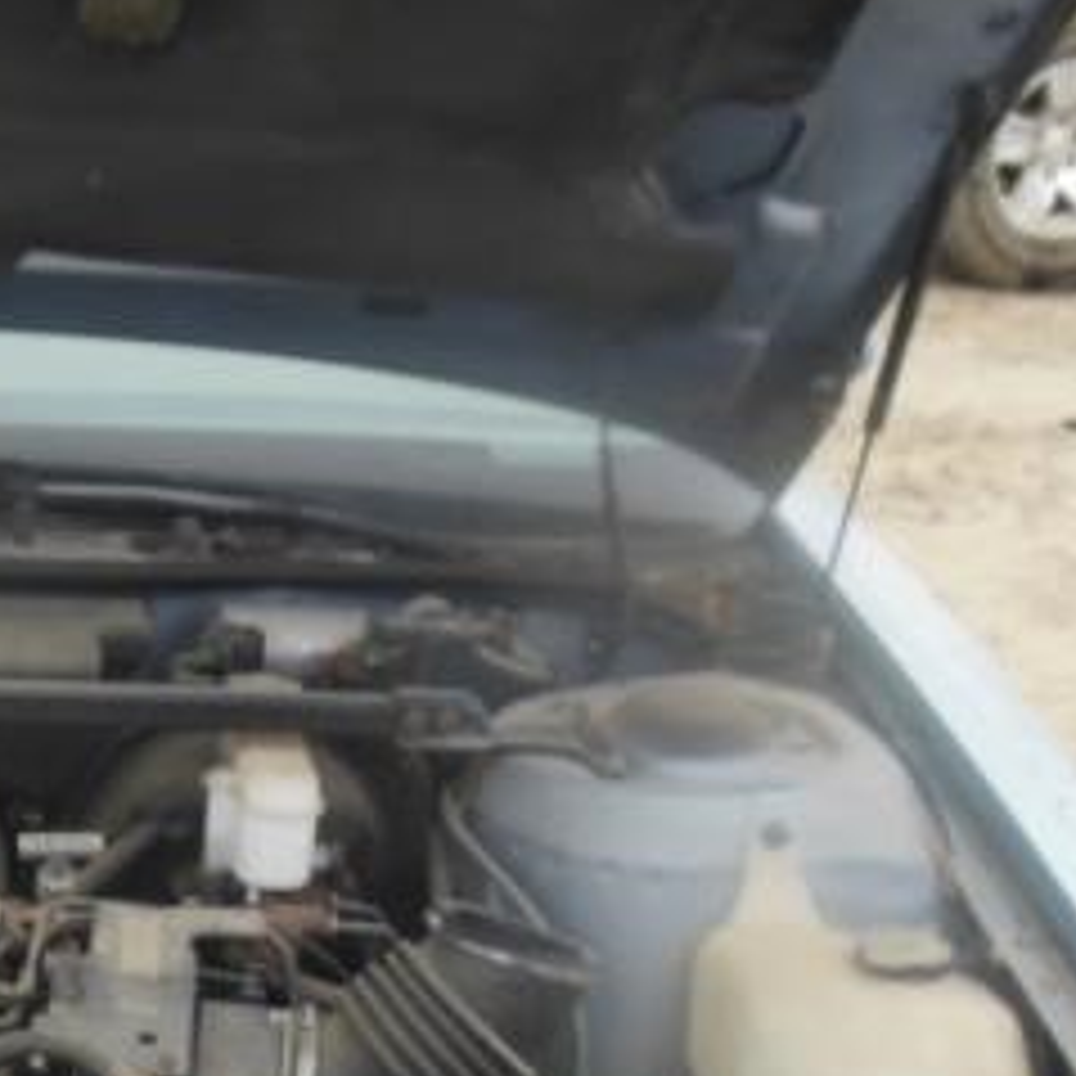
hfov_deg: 22.3
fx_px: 2602
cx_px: -59
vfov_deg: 22.8
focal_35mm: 74
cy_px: 977
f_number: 3.2
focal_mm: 4.5
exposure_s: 1/250
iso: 200
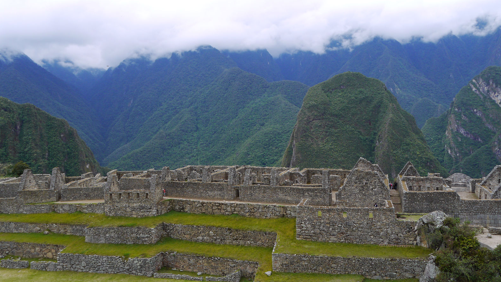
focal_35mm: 31
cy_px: 152
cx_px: 251
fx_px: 412
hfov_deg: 62.6
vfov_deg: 37.8
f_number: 6.3
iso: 160
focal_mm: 14
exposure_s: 1/400
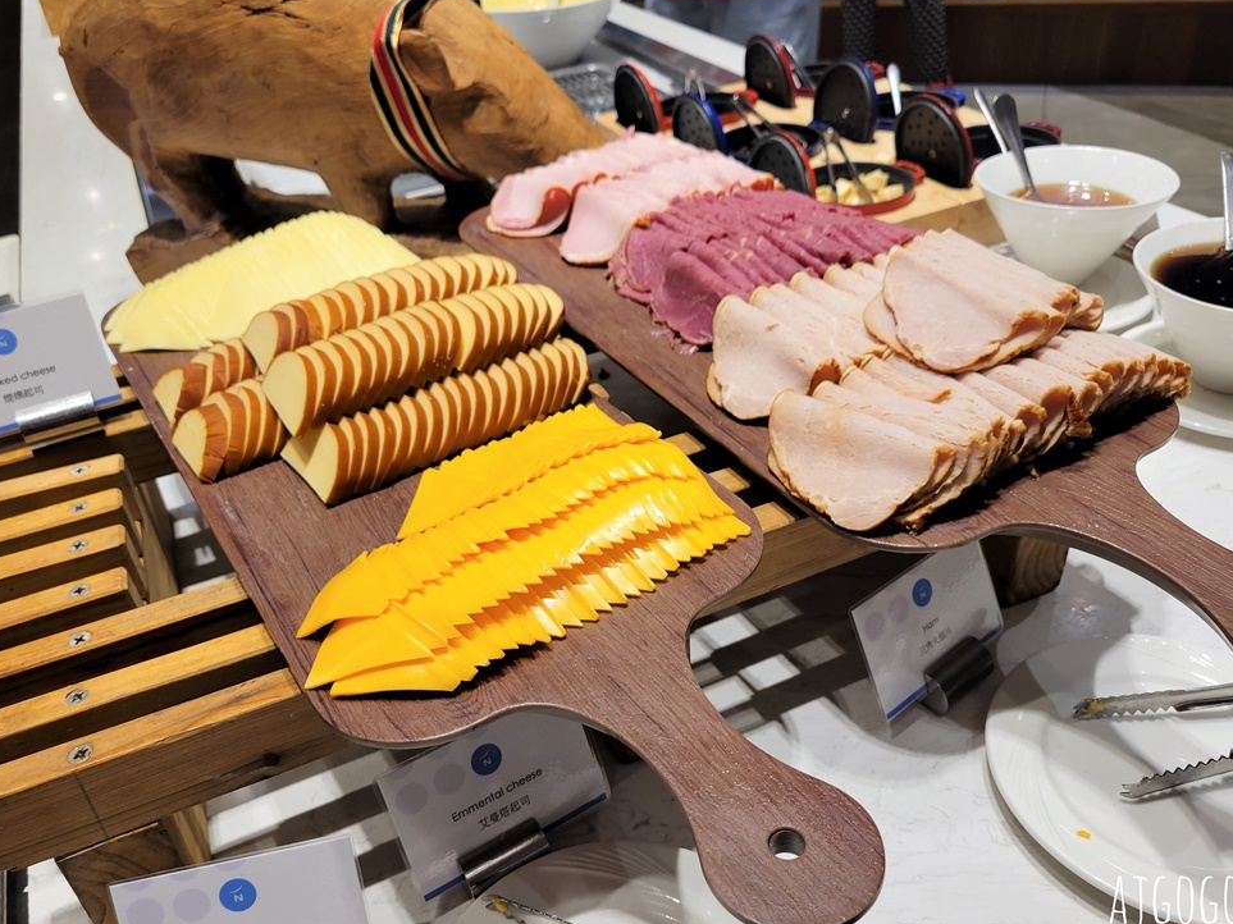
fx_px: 962
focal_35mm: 27
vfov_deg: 51.3
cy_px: 465
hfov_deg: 65.3
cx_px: 615
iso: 64
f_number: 1.8
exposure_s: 1/120
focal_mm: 5.4
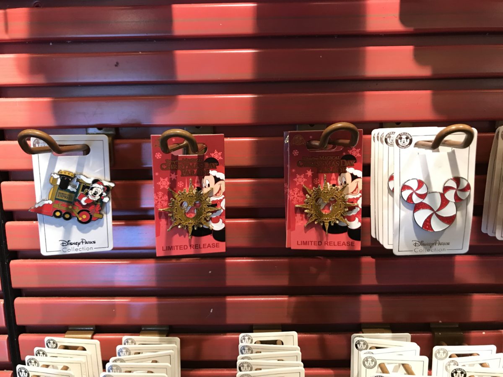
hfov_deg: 63.4
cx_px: 252
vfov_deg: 49.7
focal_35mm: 28
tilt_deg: -8.5
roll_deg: +0.7
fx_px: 407
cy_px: 188
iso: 80
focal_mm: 3.99
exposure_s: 1/15
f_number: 1.8
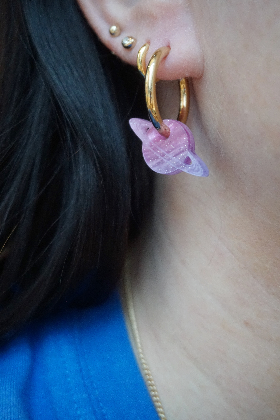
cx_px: 140
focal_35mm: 51
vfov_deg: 38.9
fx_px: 595
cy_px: 210
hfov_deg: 26.5
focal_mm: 34
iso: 3200
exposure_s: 1/30
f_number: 5
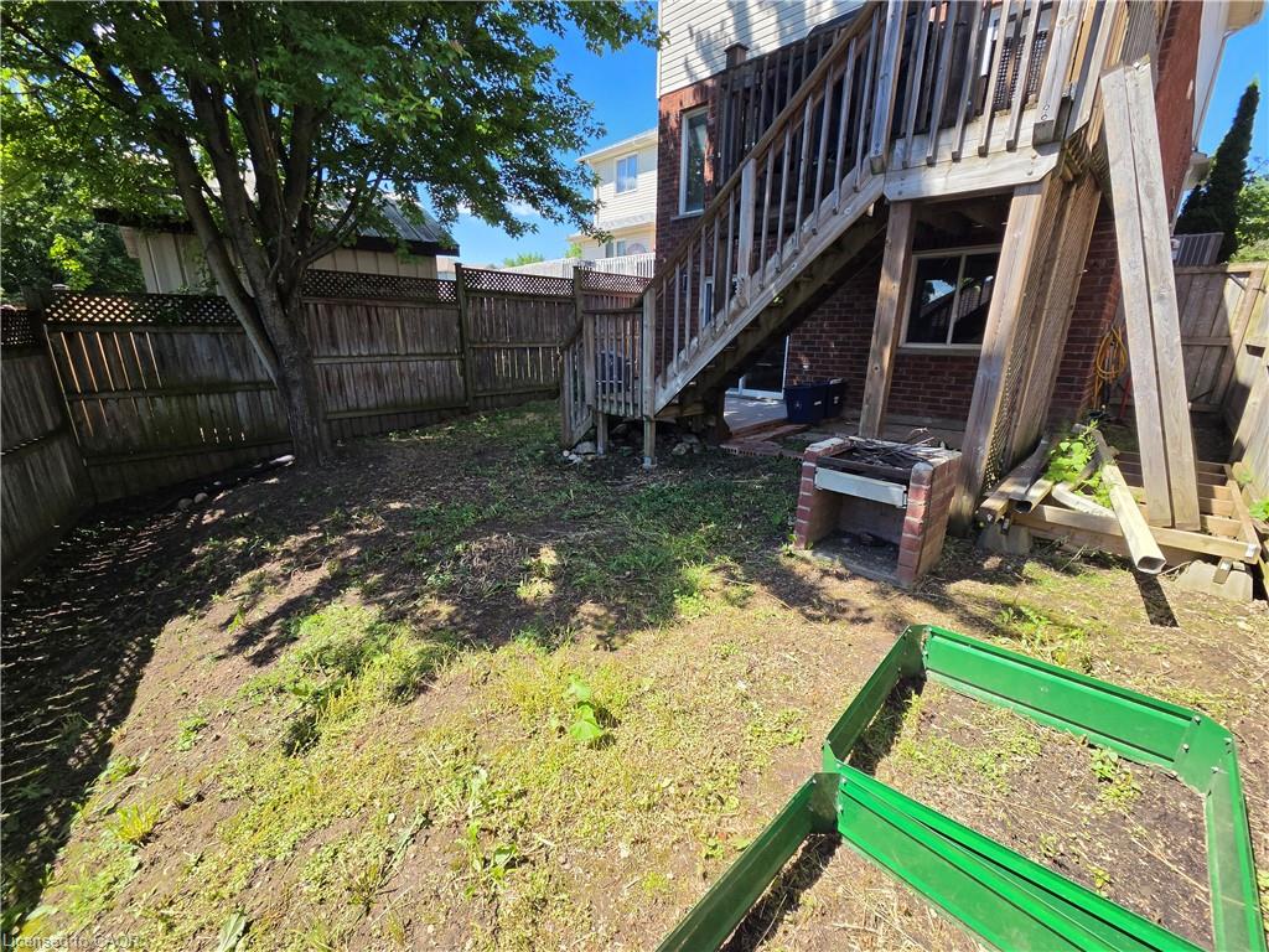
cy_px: 476
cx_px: 634
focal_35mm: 13
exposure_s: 1/1328
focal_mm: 2.2
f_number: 2.2
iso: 100
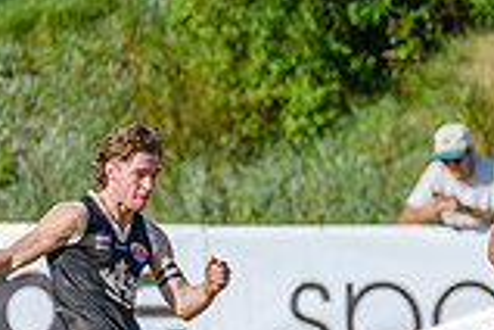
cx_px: 81
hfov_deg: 1.0
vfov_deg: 0.7
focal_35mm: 2003
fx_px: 27483
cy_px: 400
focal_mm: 550
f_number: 10
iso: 800
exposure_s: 1/2000
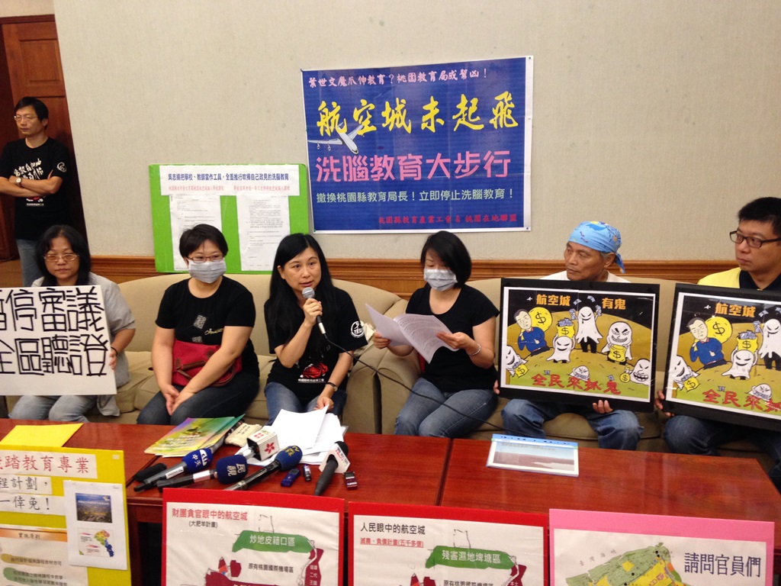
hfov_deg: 55.4
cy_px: 293
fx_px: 745
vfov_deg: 42.9
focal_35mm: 33
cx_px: 390
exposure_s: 1/20
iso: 160
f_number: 2.4
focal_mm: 4.12
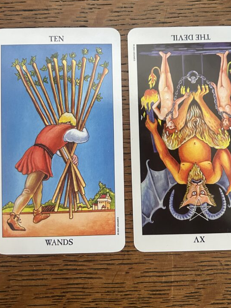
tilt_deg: -84.9
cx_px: 131
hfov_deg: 38.6
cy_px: 132
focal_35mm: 37
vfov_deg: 50.0
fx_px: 329
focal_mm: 5.7
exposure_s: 1/60
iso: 320
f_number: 1.5
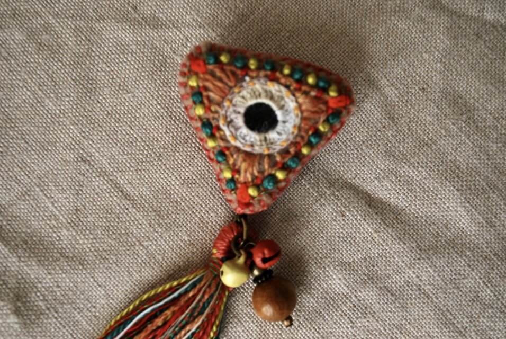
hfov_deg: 38.8
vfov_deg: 26.6
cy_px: 170
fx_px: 718
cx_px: 253
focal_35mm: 51
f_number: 5
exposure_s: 1/80
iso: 200
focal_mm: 34
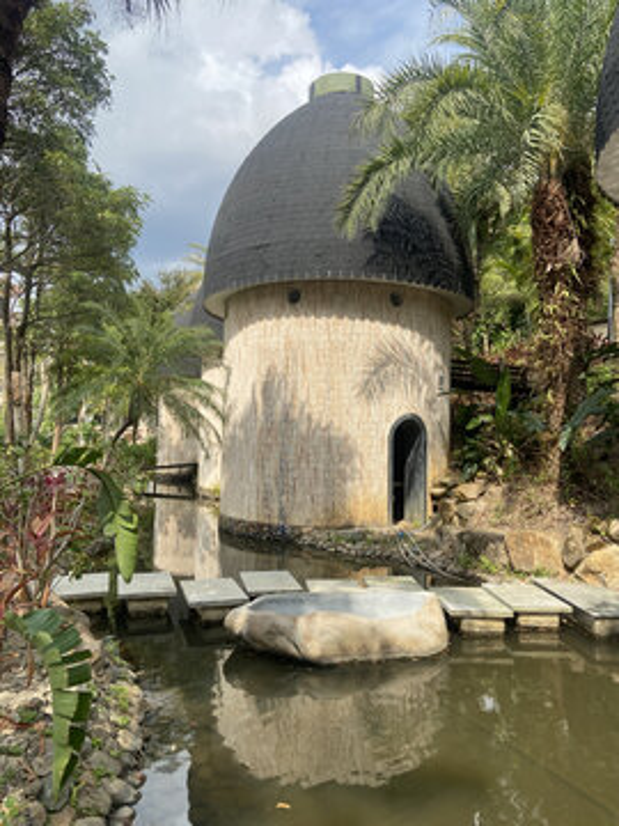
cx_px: 310
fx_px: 620
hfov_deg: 53.1
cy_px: 413
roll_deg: -1.2
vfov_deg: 67.3
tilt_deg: +2.6
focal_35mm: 26
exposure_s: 1/1961
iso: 32
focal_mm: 4.25
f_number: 1.8
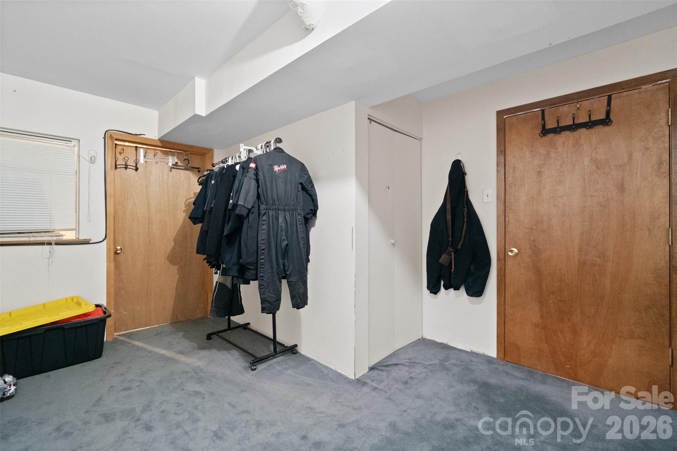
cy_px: 226
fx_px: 282
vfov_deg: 77.3
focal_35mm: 15
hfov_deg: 100.4
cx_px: 338
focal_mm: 10
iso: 6400
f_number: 7.1
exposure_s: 1/8
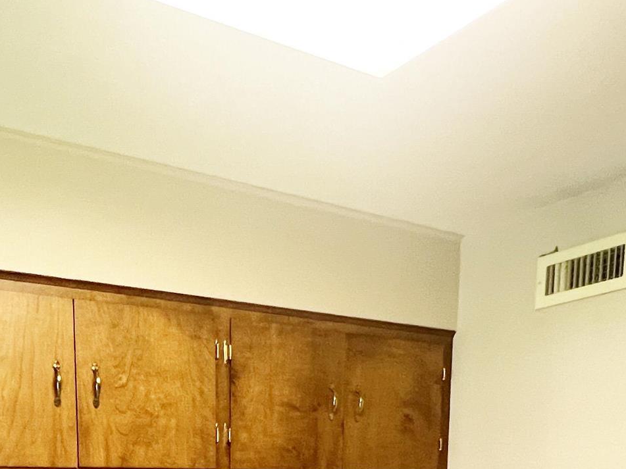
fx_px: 759
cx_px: 167
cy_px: 651
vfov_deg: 27.2
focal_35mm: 42
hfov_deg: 43.6
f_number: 1.8
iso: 320
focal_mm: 1.57
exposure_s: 1/60
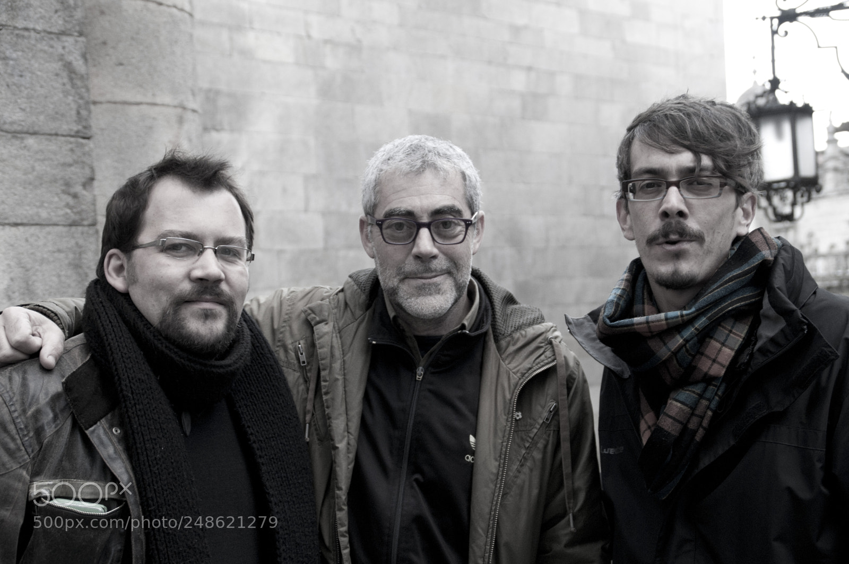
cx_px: 424
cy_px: 282
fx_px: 1237
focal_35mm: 52
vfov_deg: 25.7
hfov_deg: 37.9
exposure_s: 1/60
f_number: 4.2
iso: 800
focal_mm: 35
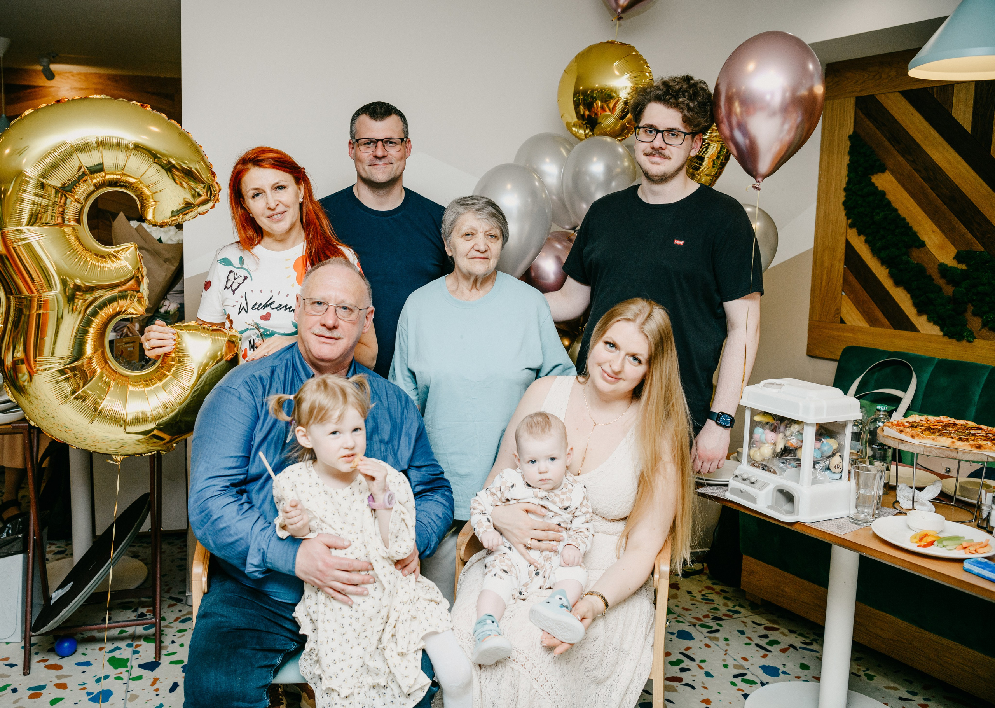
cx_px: 445
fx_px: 886
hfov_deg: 58.5
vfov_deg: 43.5
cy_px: 341
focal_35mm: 31
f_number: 3.5
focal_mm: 29
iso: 125
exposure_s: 1/160
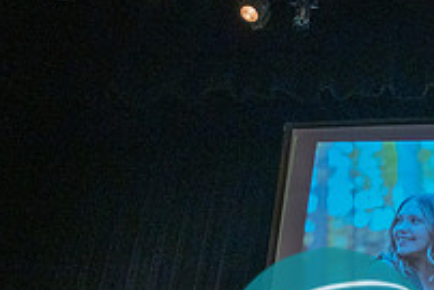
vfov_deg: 19.0
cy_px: 321
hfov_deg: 24.9
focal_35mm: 69
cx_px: 580
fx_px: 832
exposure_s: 1/160
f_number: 2.8
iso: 2500
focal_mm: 24
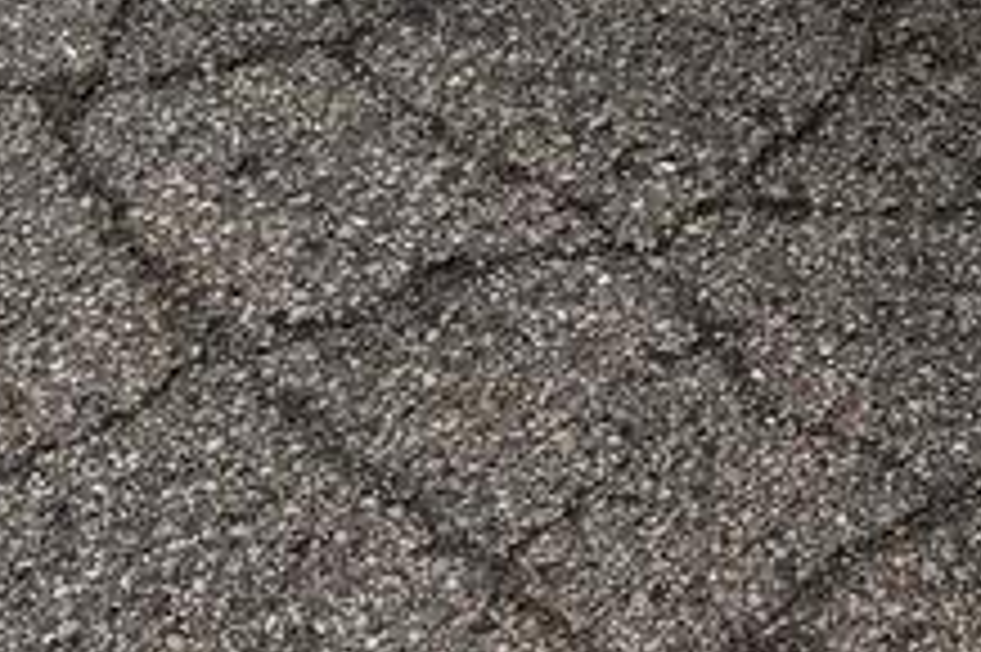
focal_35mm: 159
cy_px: -1421
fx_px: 4329
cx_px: 1152
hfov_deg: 12.6
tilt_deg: -17.5
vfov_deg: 7.4
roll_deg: +0.9
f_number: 1.6
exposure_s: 1/933
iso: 50
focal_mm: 5.96
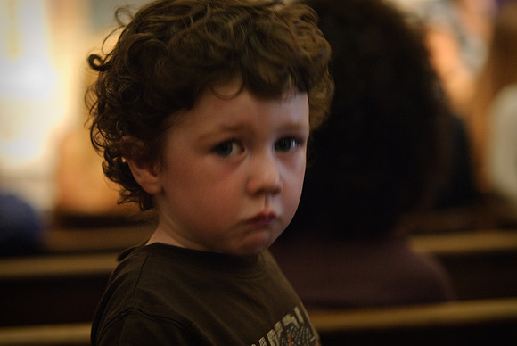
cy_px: 173
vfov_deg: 13.1
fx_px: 1509
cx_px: 258
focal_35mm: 105
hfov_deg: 19.4
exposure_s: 1/20
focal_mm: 70
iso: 800
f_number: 2.8
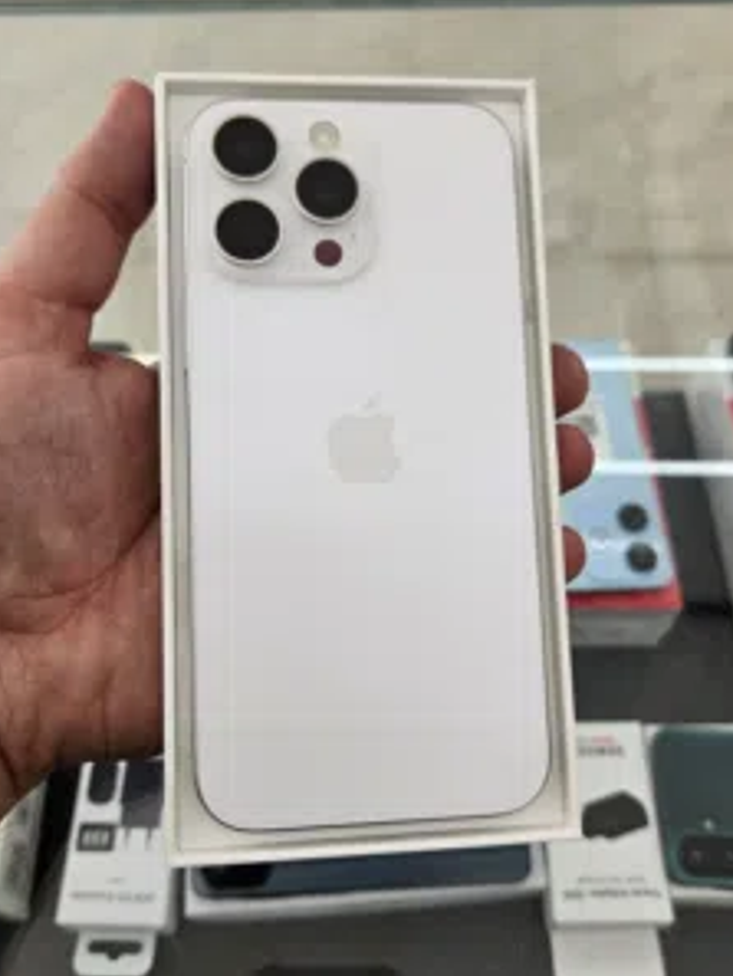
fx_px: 875
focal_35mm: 31
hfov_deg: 45.5
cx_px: 362
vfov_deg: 58.3
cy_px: 457
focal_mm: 5.4
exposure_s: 1/192
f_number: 1.8
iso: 25
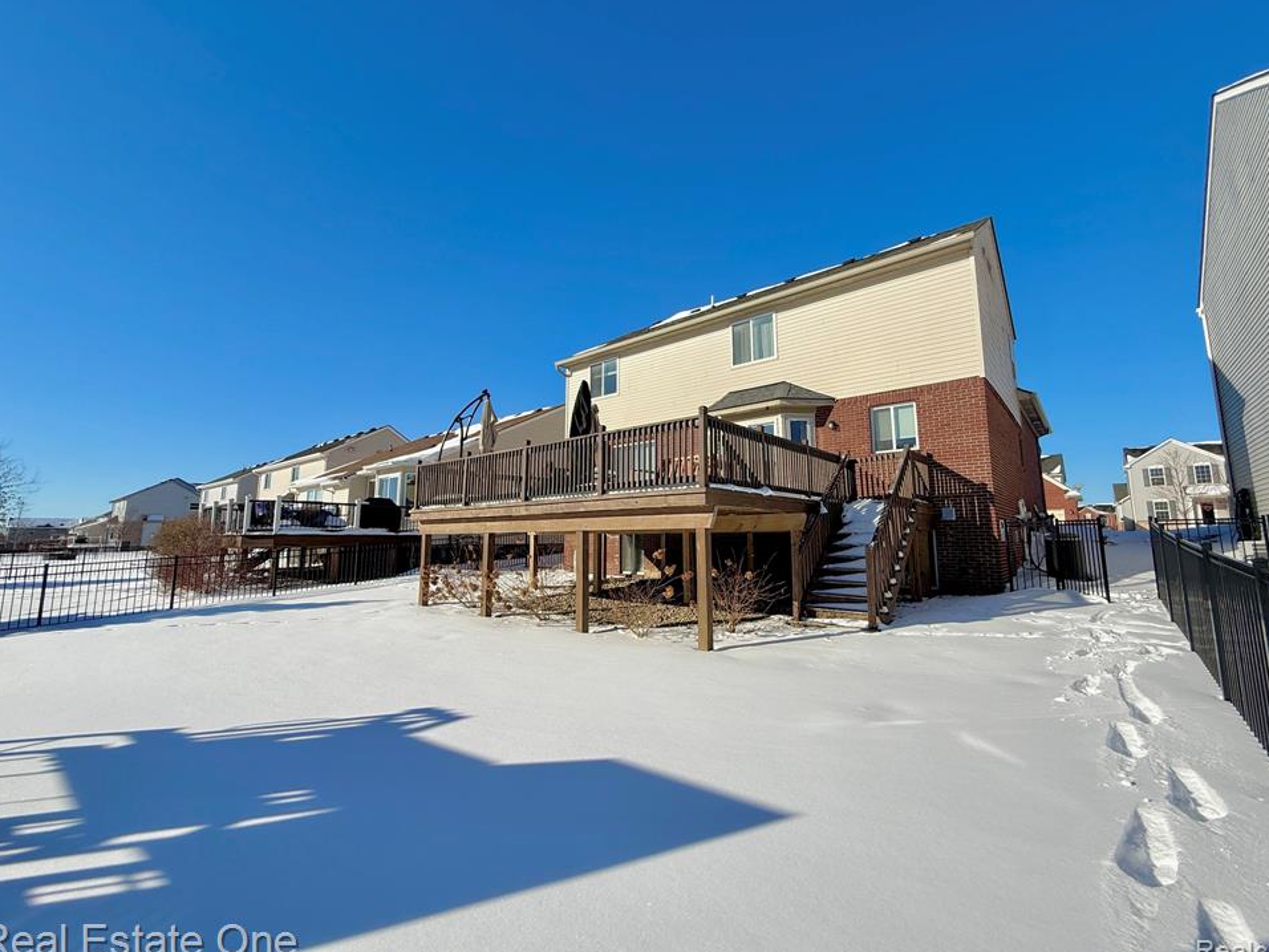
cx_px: 650
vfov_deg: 81.7
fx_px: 550
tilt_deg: +8.7
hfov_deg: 98.2
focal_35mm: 15
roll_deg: +0.4
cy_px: 462
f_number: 2.2
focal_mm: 2.22
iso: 50
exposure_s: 1/3891
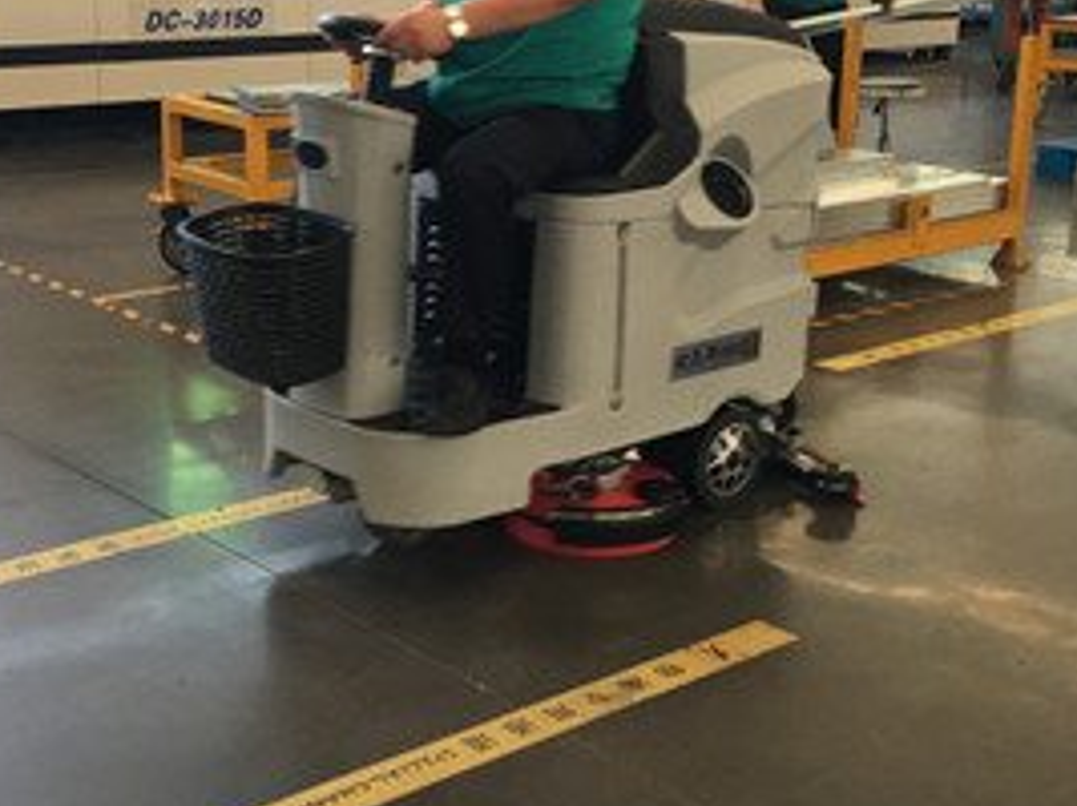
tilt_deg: -15.7
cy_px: 365
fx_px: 1710
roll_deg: +0.6
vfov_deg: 26.5
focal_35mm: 55
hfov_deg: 34.9
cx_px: 452
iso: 40
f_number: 2.2
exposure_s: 1/17
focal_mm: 4.15
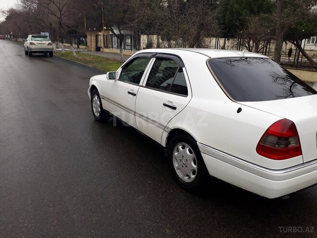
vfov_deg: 51.4
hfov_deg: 65.3
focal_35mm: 27
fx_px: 247
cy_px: 119
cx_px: 158
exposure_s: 1/249
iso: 40
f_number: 1.9
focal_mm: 3.6
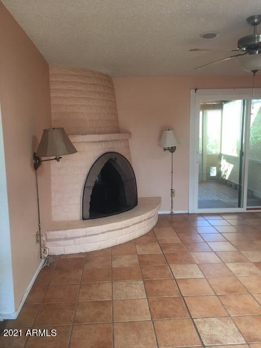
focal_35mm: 29
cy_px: 174
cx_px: 130
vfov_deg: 61.7
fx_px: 292
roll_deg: +0.7
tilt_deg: -6.2
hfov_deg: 48.2
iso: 32
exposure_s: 1/15
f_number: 2.2
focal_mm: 4.15
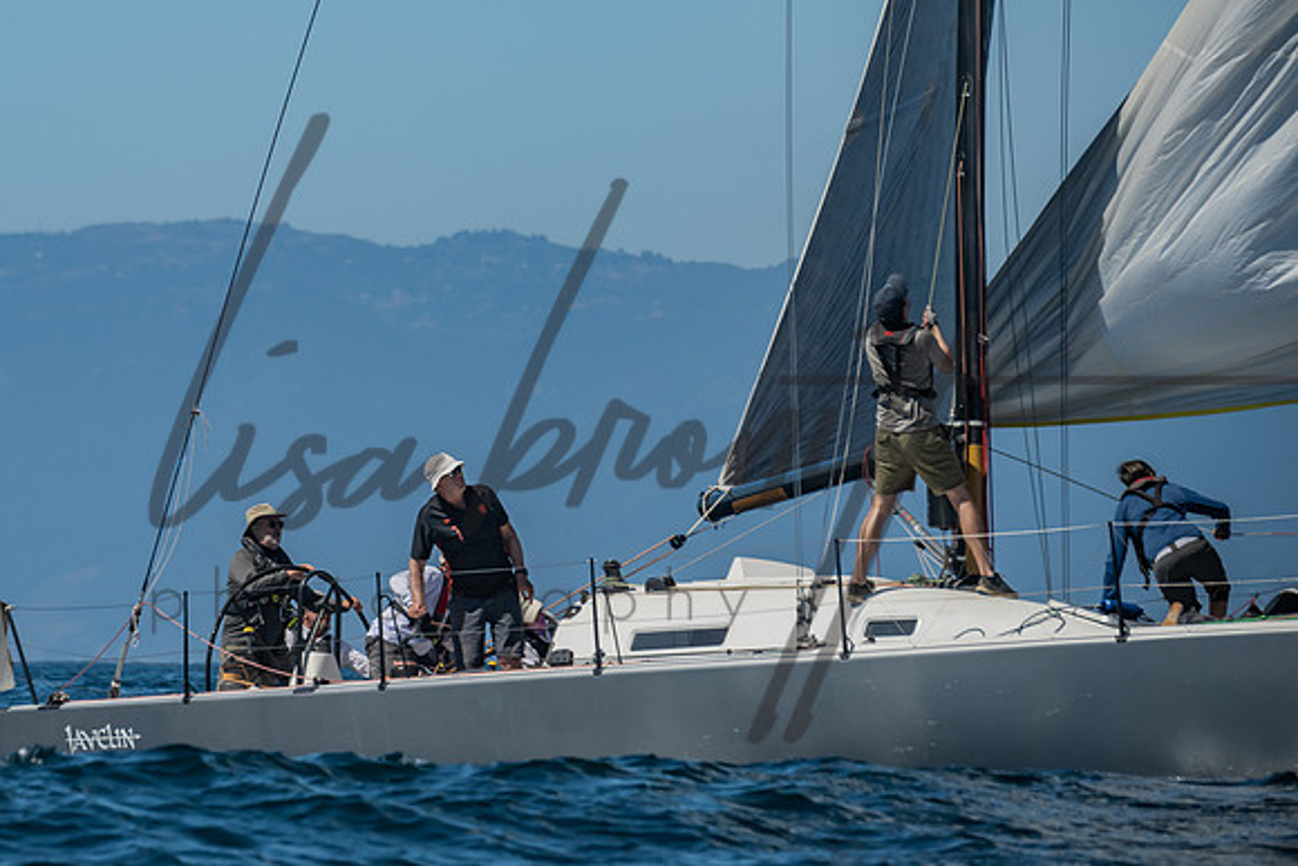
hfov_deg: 6.9
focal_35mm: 296
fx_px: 10686
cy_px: 348
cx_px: 379
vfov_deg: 4.6
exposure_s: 1/640
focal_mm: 200
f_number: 6.3
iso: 160
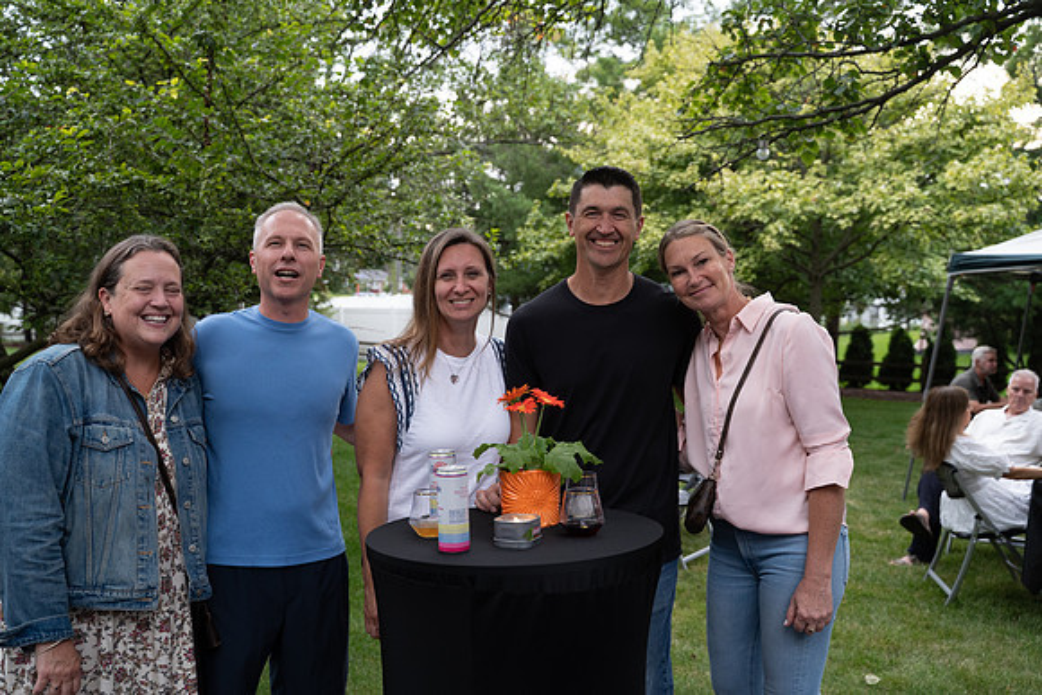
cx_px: 521
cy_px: 348
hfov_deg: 55.8
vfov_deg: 38.9
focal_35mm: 34
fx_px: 984
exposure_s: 1/200
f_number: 4
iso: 1000
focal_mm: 34
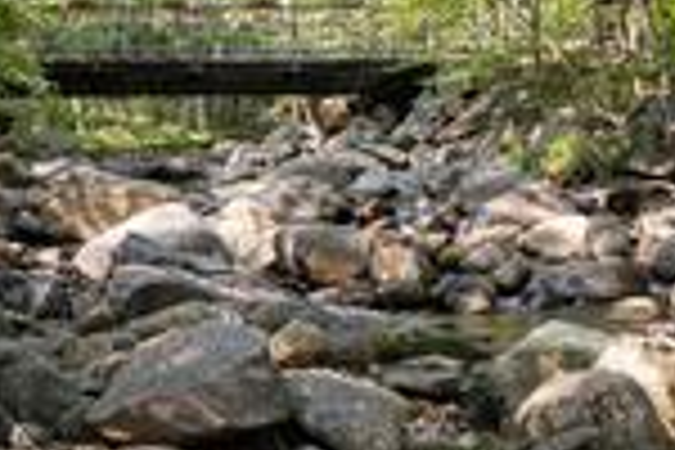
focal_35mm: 77
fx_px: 1444
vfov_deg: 17.7
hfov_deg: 26.3
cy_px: 207
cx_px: 274
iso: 250
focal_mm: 20
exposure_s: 1/60
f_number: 5
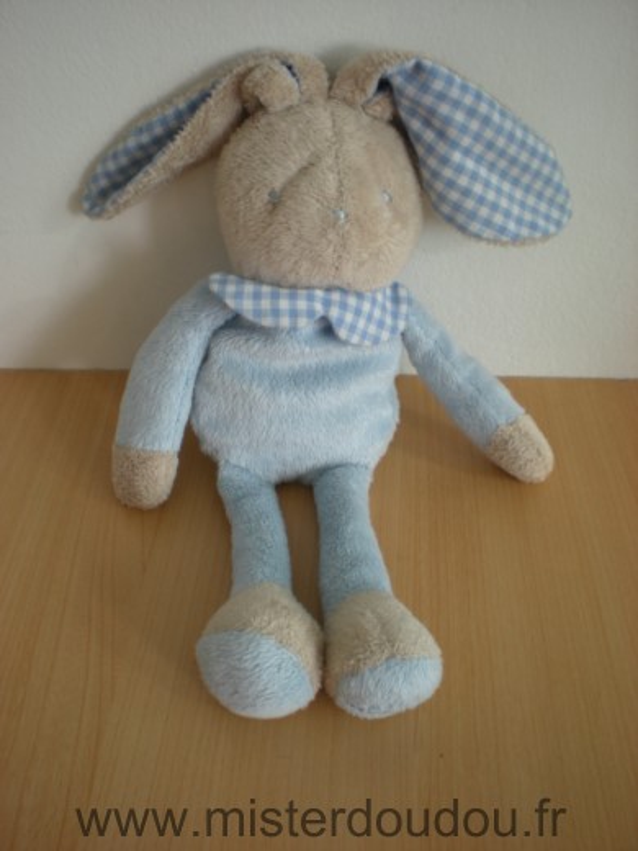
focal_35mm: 38
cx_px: 319
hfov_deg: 37.7
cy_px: 426
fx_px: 934
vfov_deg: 49.0
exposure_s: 1/60.8
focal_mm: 6.3
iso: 64
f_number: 3.1
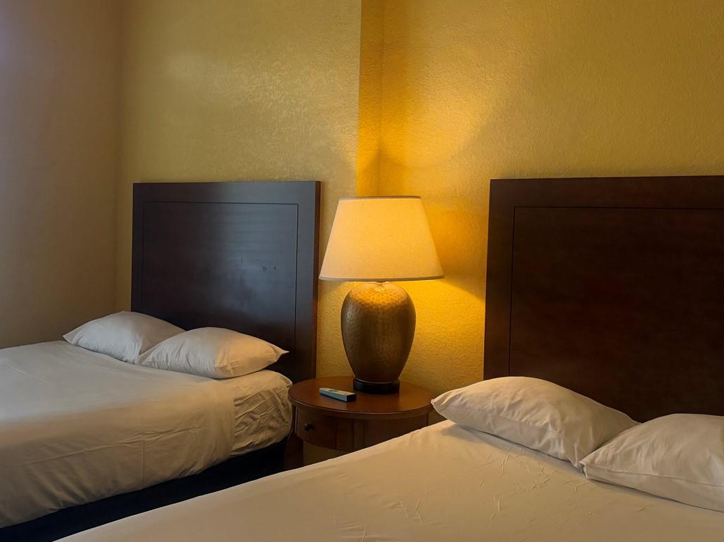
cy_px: 234
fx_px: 774
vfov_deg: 38.6
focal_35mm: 37
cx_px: 314
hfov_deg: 50.0
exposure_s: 1/120
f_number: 1.78
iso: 250
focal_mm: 6.76
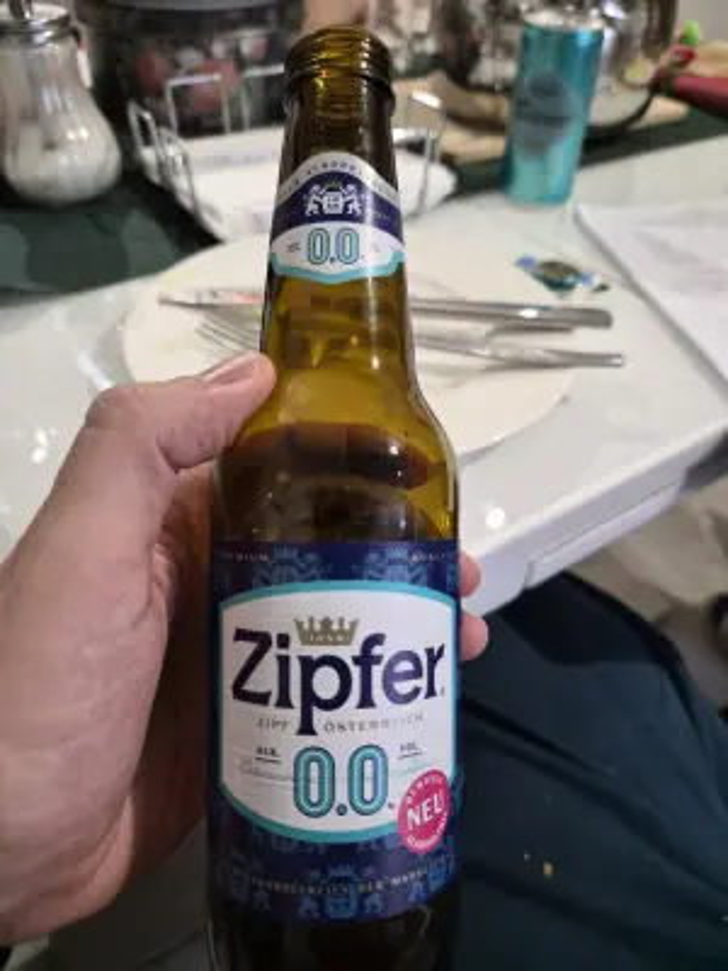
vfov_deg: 73.9
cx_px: 364
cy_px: 486
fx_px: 645
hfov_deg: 58.9
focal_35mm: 23
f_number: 1.8
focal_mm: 5.4
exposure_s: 1/100
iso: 1250
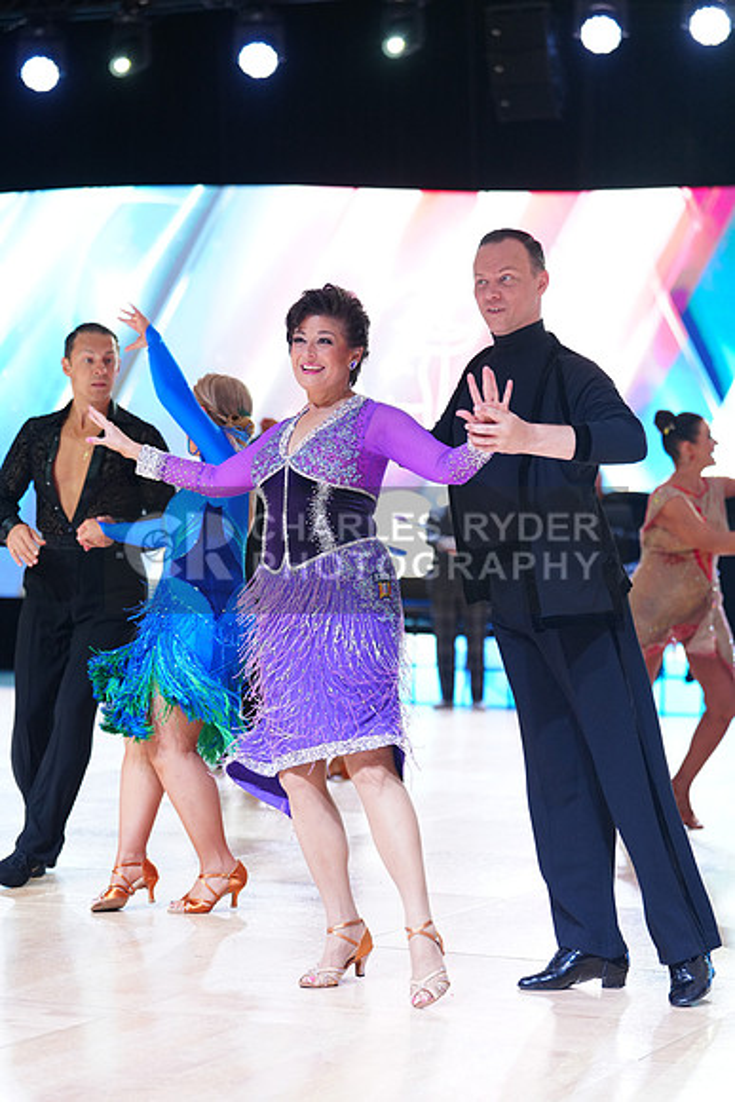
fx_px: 2540
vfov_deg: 24.5
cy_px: 551
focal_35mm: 83
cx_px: 368
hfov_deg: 16.5
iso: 1600
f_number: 2.8
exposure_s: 1/400
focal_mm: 83
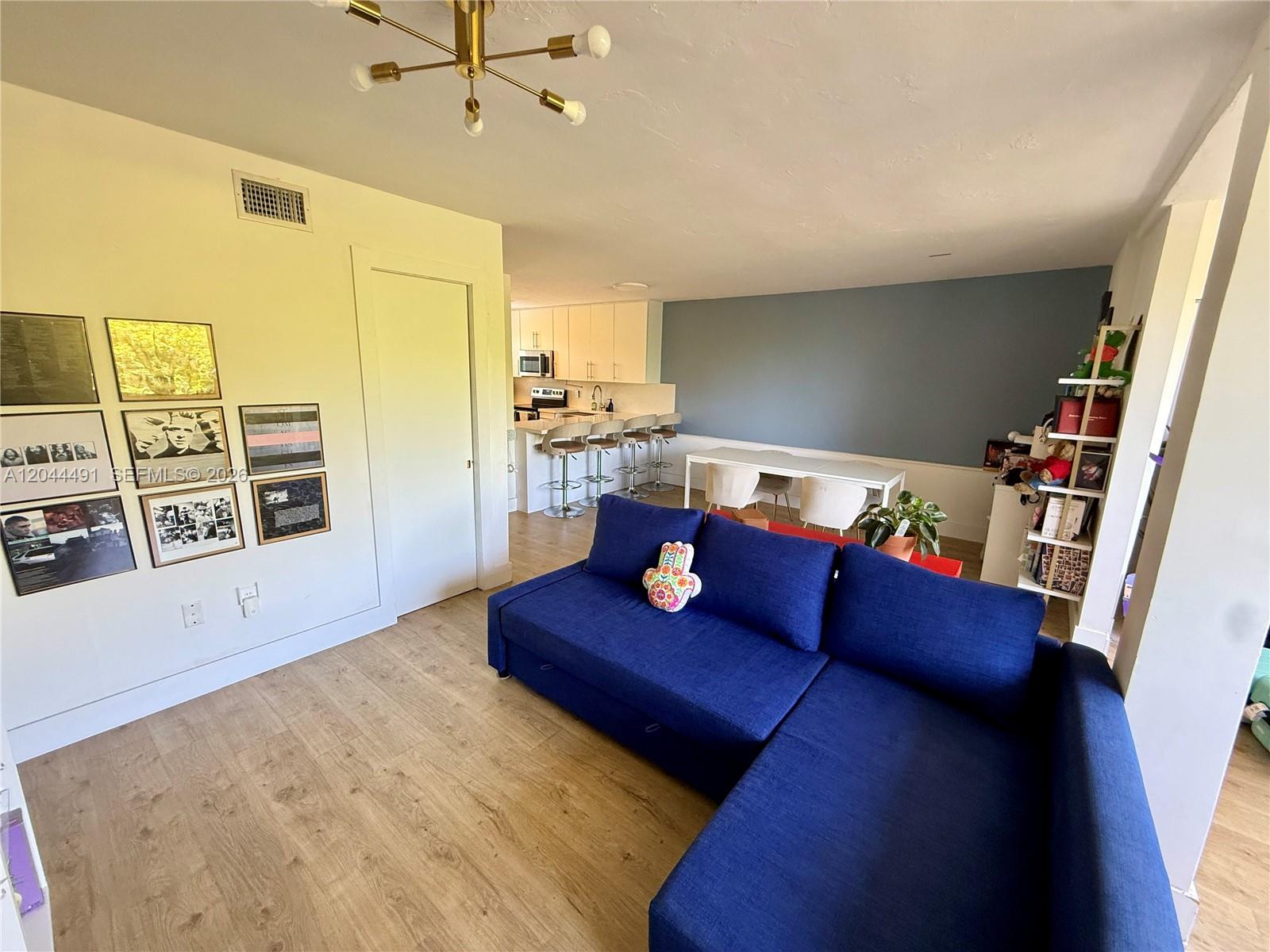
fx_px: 514
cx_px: 635
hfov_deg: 102.1
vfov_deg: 85.7
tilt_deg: -11.8
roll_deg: -1.7
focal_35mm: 14
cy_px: 476
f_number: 2.2
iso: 250
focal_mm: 2.22
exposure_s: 1/60
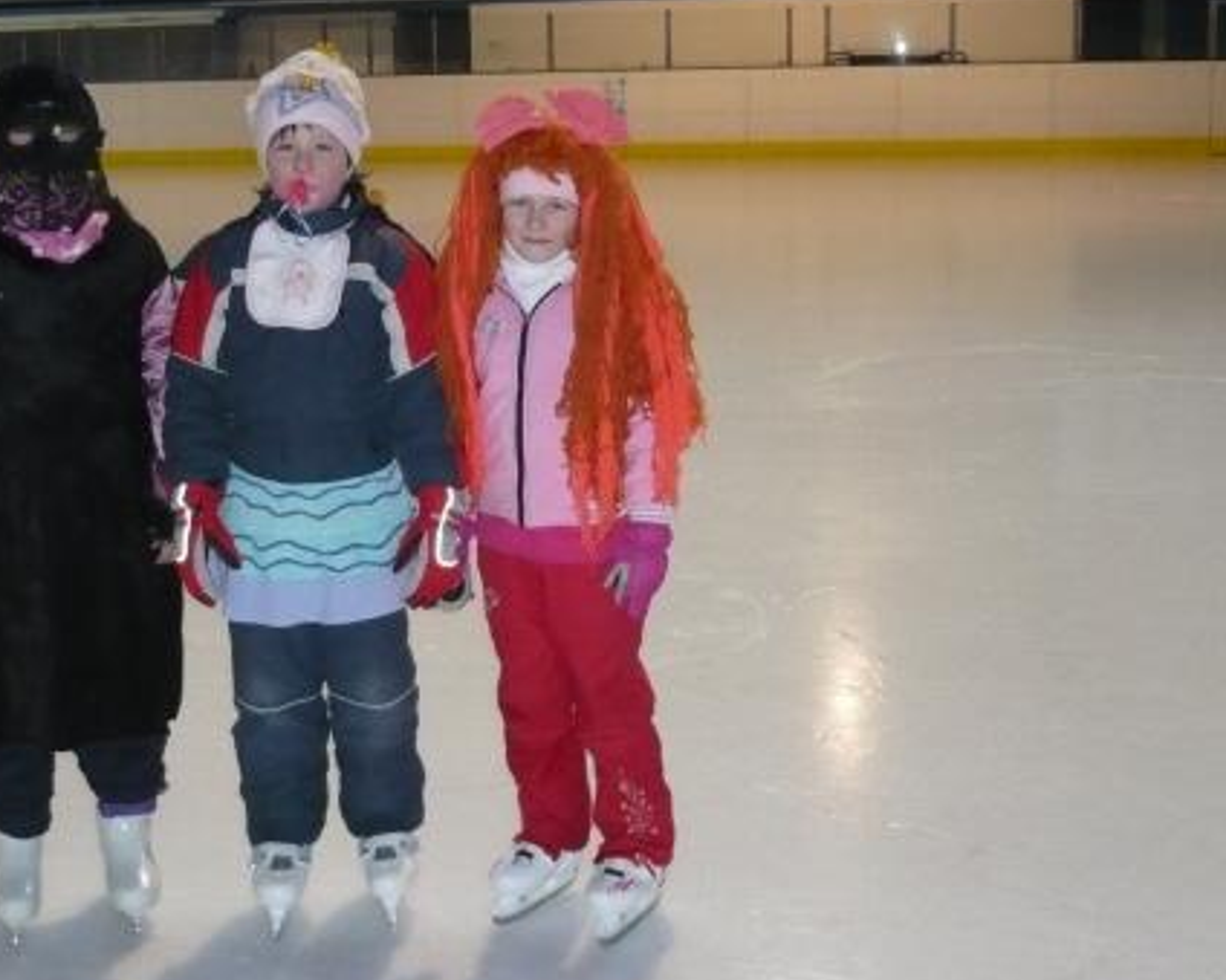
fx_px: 1923
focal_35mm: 53
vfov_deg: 28.4
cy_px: 332
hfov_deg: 35.1
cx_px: 442
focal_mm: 6
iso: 320
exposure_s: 1/30
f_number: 2.9
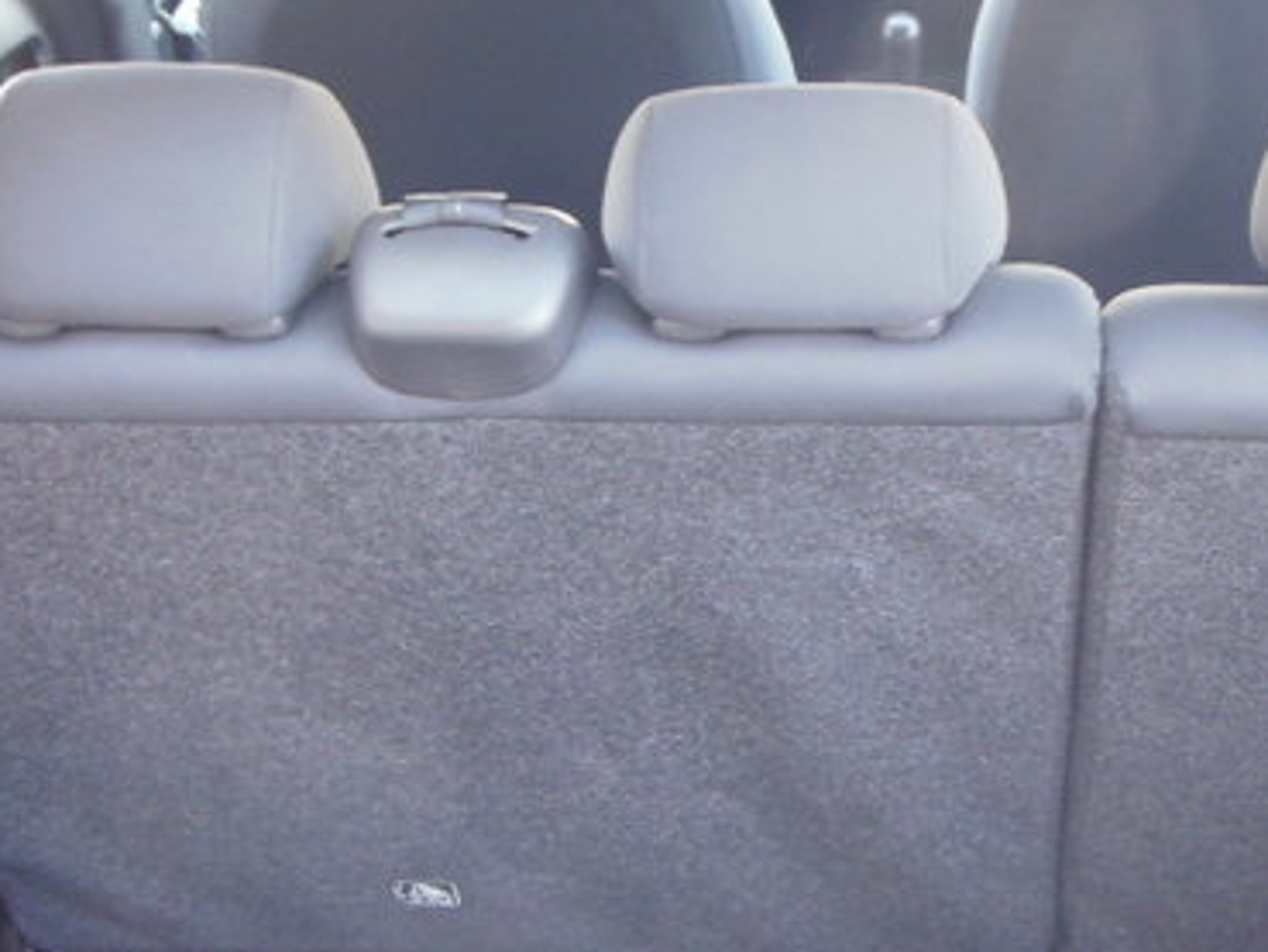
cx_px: 859
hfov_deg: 28.3
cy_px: 691
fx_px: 2492
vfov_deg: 21.5
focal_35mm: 68
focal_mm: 6
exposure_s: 1/25
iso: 400
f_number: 3.5
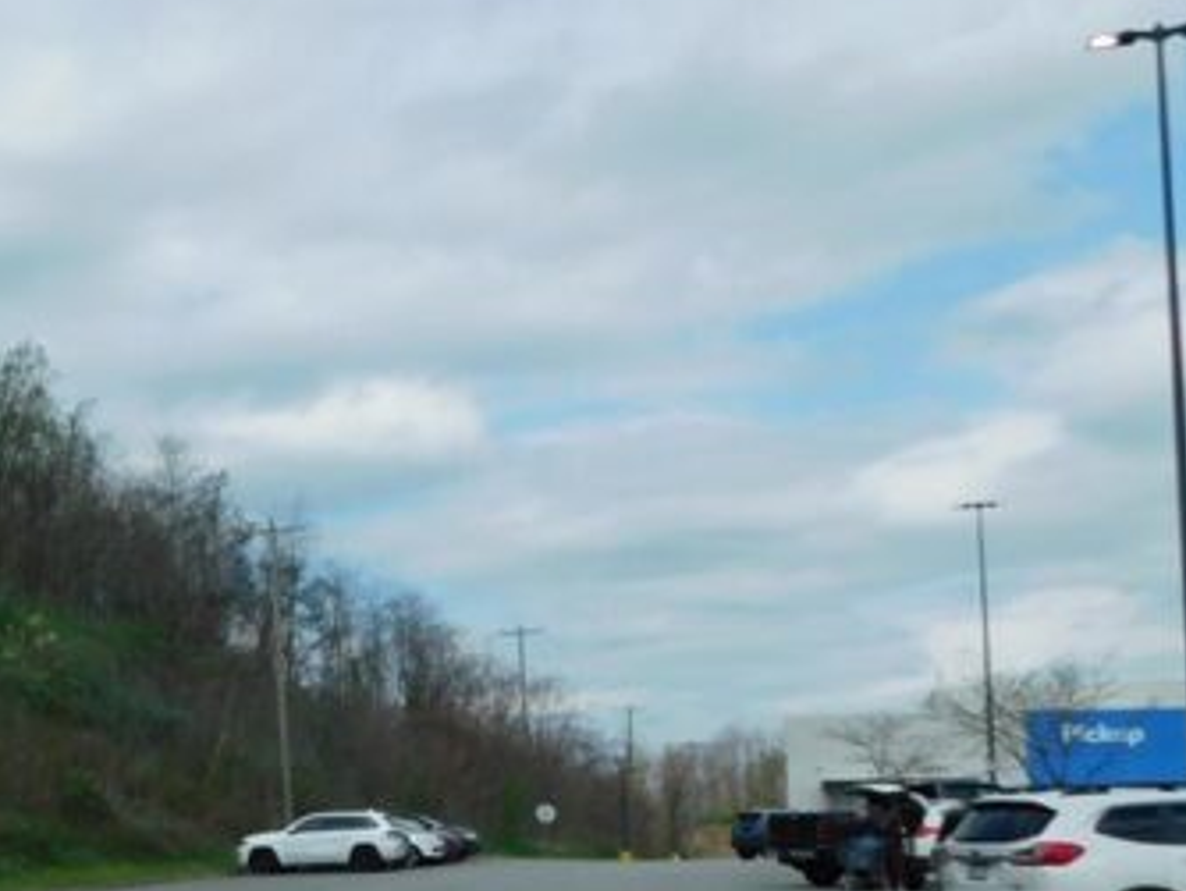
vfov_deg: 21.8
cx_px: -121
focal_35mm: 67
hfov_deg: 26.6
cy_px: 667
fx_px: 2297
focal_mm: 4.9
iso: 125
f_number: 6.4
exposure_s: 1/640
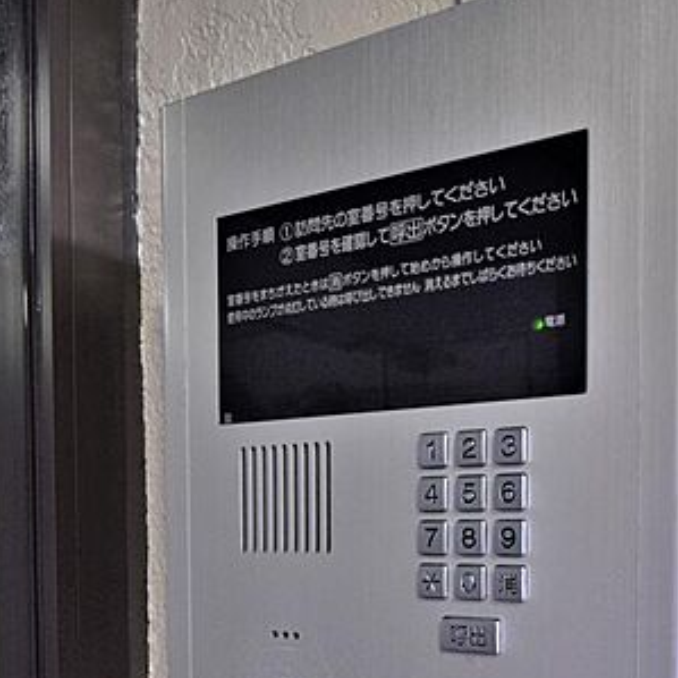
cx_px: 444
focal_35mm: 29
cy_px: 449
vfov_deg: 53.9
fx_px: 652
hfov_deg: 54.0
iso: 900
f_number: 3.5
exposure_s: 1/60
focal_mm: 11.5
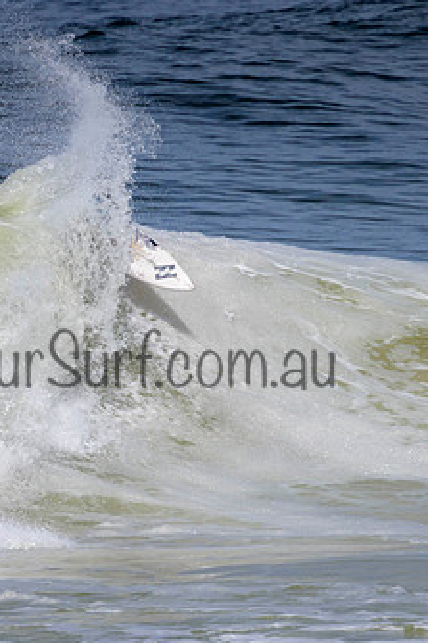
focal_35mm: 1386
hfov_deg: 1.0
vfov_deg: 1.5
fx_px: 24741
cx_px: 132
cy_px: 343
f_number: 11
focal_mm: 800
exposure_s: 1/2000
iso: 400
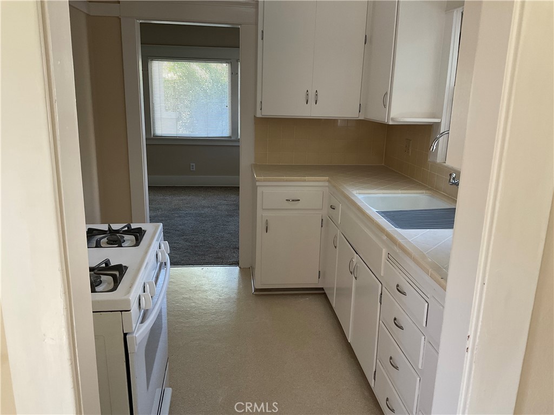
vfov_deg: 48.2
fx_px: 464
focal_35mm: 29
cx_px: 277
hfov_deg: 61.7
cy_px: 208
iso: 64
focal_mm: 3
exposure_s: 1/60
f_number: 1.8
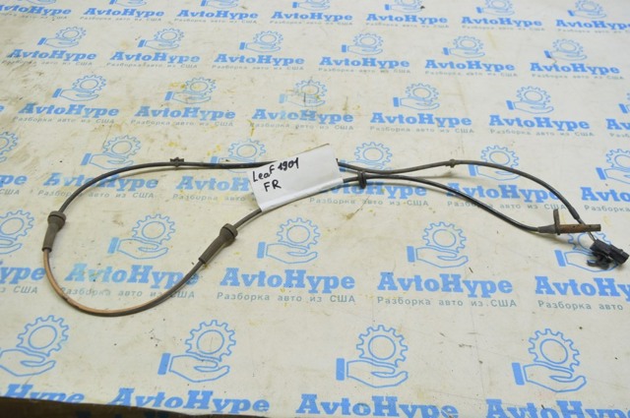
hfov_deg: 62.0
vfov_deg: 43.5
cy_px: 209
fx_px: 524
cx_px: 315
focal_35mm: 30
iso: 400
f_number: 5.6
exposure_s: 1/20
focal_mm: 20
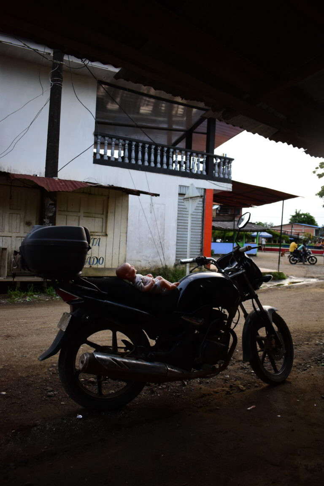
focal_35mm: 27
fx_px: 364
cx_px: 162
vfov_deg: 67.4
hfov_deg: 47.9
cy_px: 243
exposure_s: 1/160
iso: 1250
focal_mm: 18
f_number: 3.5
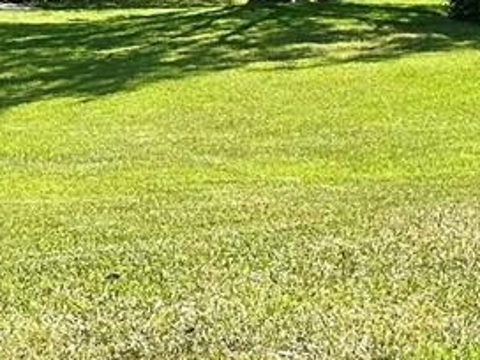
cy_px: -150
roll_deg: +0.0
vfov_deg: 10.2
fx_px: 1955
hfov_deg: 12.1
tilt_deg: +2.4
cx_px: 1029
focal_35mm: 141
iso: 80
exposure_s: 1/2882
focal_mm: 6.86
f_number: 1.78
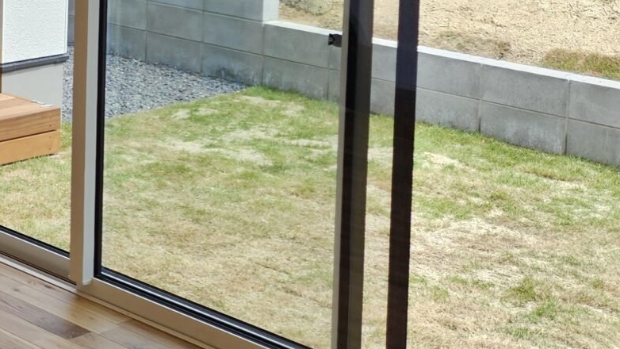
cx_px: -369
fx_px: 1348
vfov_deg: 14.1
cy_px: -125
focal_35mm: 82
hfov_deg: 21.0
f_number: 1.8
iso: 50
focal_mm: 5.4
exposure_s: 1/368
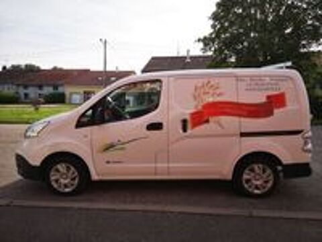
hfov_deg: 65.3
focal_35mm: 27
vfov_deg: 51.4
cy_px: 121
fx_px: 251
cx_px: 161
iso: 50
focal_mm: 5.58
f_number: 1.8
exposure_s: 1/1208
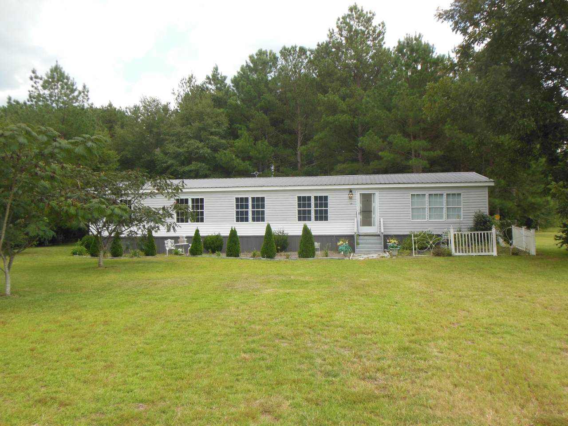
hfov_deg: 61.7
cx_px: 284
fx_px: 476
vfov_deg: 48.2
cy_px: 213
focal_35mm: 29
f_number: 3.3
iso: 125
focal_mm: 5.2
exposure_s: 1/500
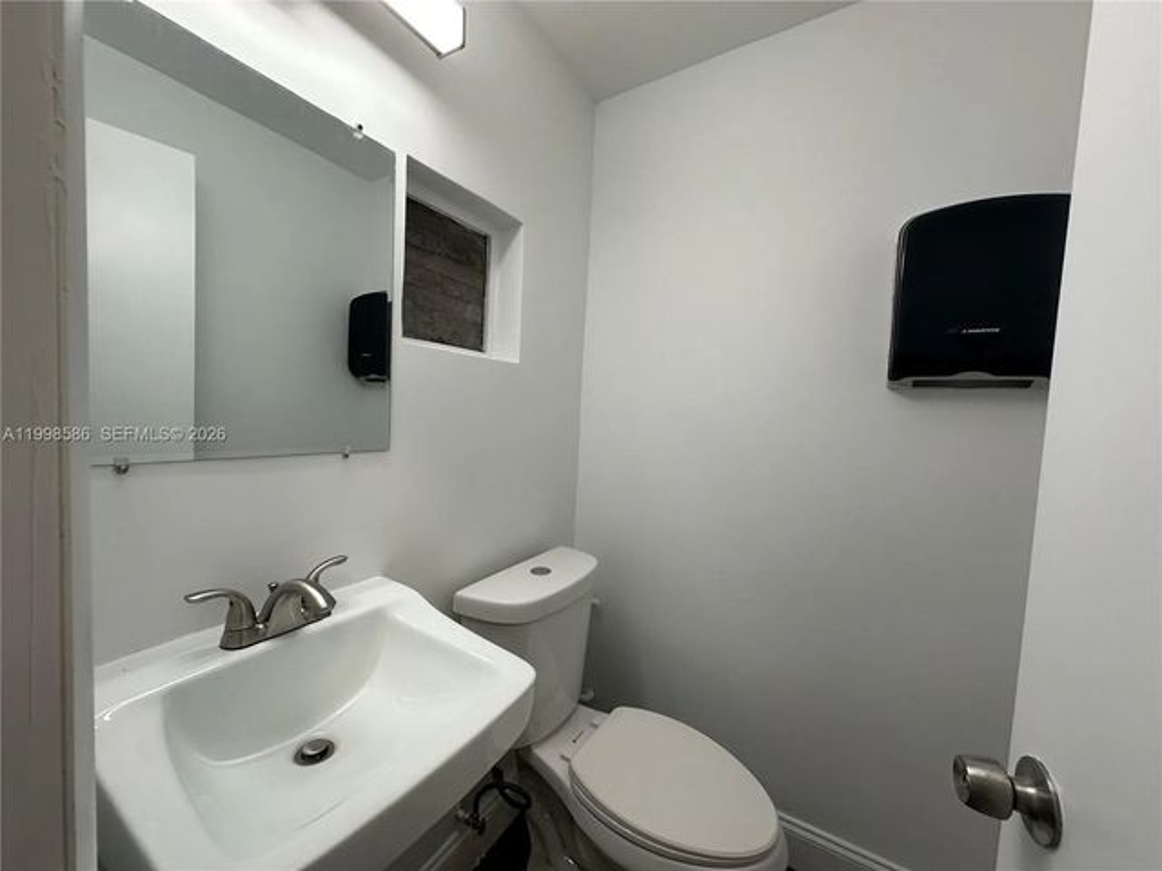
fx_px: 470
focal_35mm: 14
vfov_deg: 85.7
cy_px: 436
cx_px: 581
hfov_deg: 102.1
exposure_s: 1/120
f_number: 2.2
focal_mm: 2.22
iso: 125
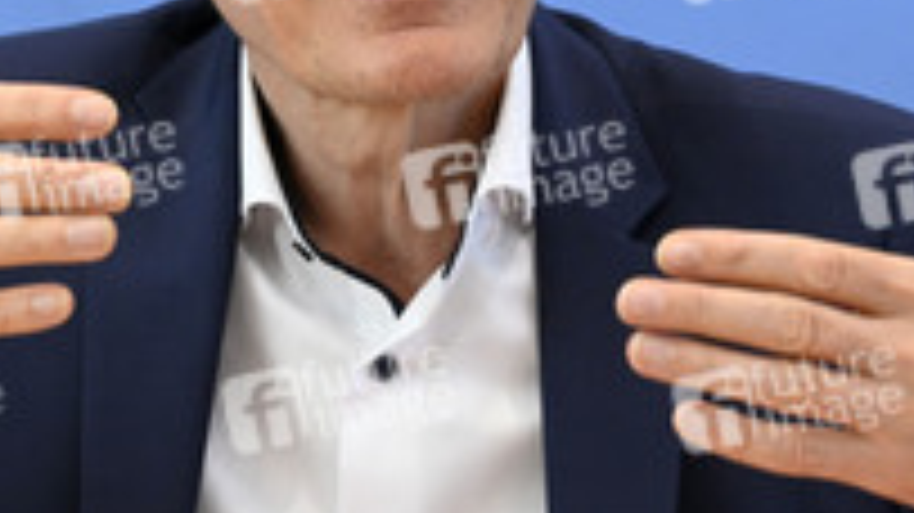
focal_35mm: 244
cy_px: 63
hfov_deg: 8.8
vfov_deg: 5.0
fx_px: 5911
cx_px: 398
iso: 3200
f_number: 9
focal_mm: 105
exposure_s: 1/250
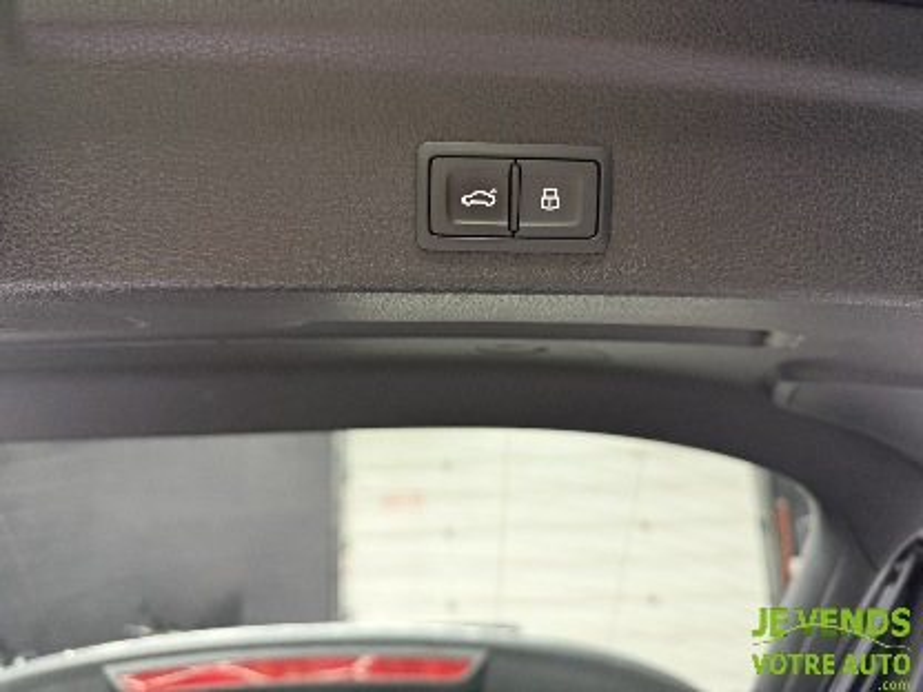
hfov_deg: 71.6
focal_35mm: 24
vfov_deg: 56.8
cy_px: 346
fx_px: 640
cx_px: 462
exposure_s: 1/50
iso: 400
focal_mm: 6.76
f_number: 1.78
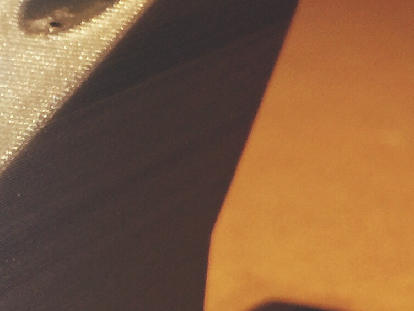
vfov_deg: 11.7
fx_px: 1507
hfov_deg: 14.9
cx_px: -129
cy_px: 302
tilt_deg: -18.8
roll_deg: -2.4
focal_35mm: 126
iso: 64
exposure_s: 1/15
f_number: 2.2
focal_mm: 4.15
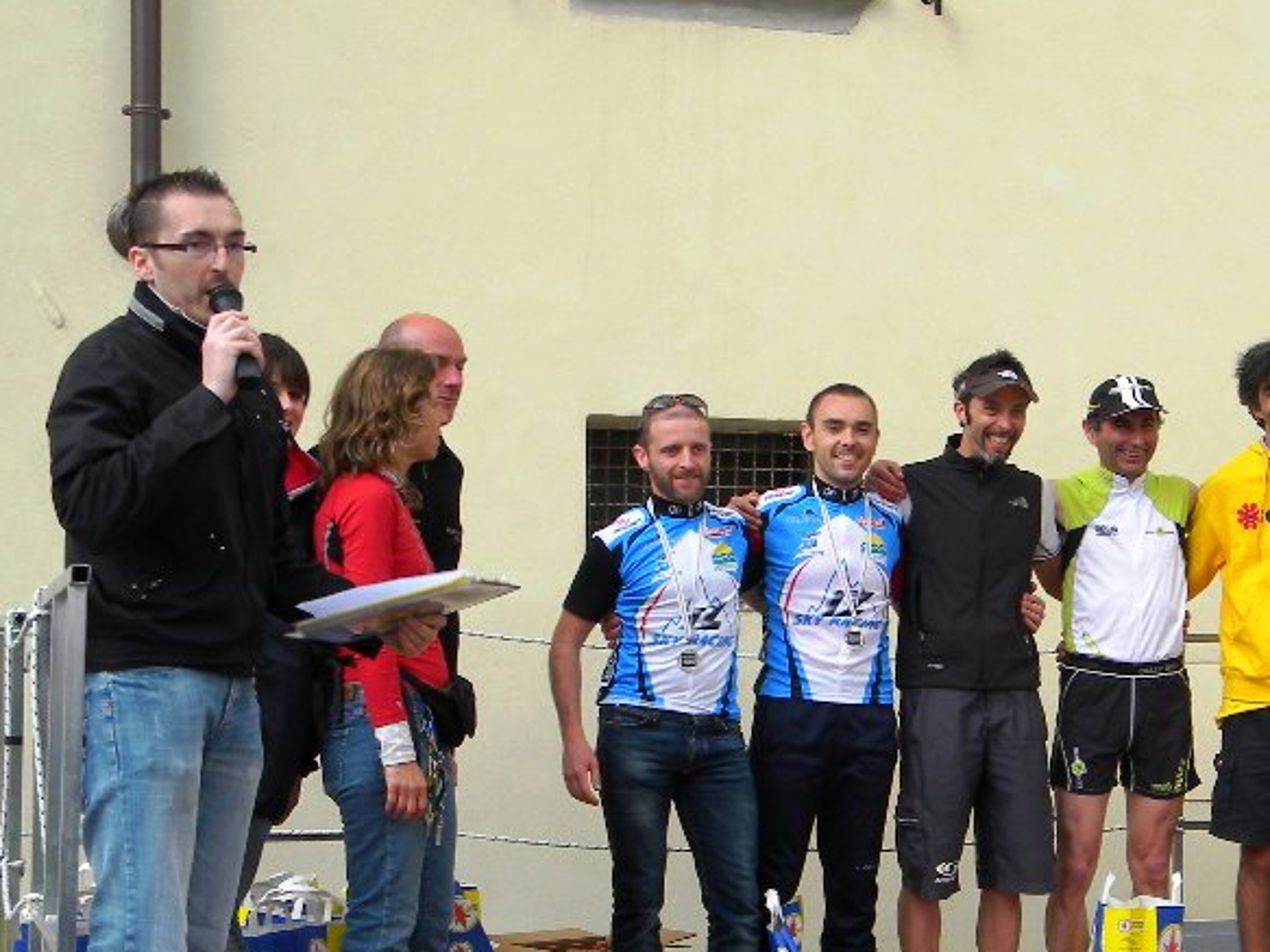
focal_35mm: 72
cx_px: 991
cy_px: 654
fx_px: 2641
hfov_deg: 26.6
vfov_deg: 20.3
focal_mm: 7.3
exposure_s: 1/97.6
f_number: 3.8
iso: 80
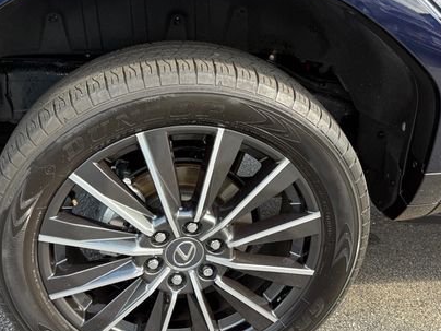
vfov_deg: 37.7
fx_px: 484
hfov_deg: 48.8
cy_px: 163
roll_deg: -1.5
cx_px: 188
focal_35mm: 38
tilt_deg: -26.9
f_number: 1.78
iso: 64
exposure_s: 1/156
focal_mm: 6.76
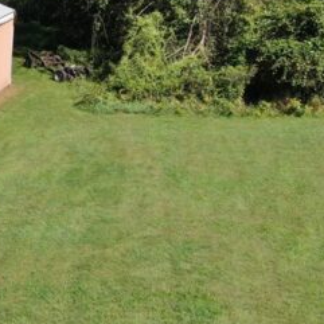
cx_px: -190
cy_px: 60
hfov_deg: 16.5
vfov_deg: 18.3
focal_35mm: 94
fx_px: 995
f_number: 3.1
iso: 100
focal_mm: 5.45
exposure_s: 1/640
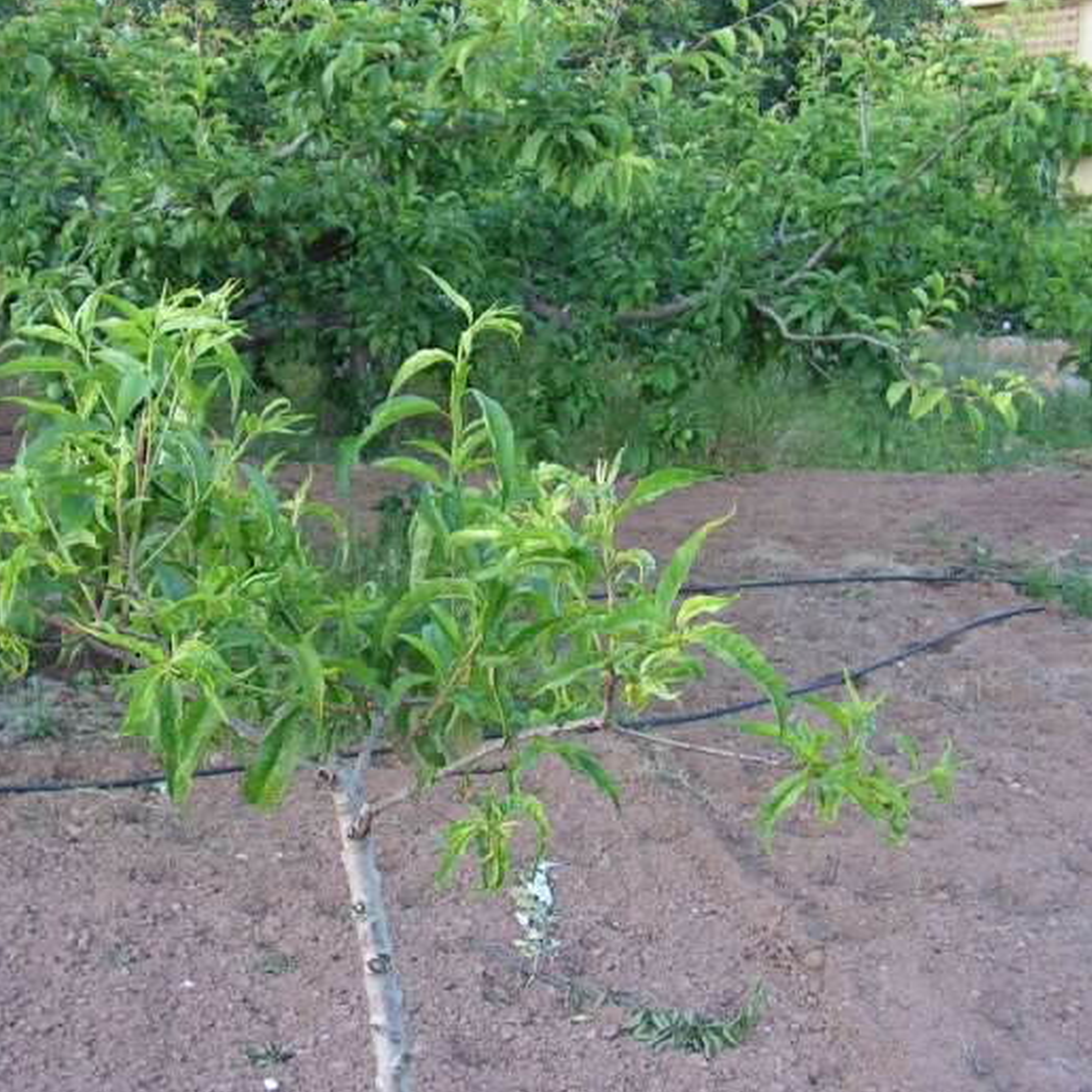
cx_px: 358
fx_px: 1535
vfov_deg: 39.2
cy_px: 543
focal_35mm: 43
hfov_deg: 38.7
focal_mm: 6
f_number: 3.2
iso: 100
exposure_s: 1/40
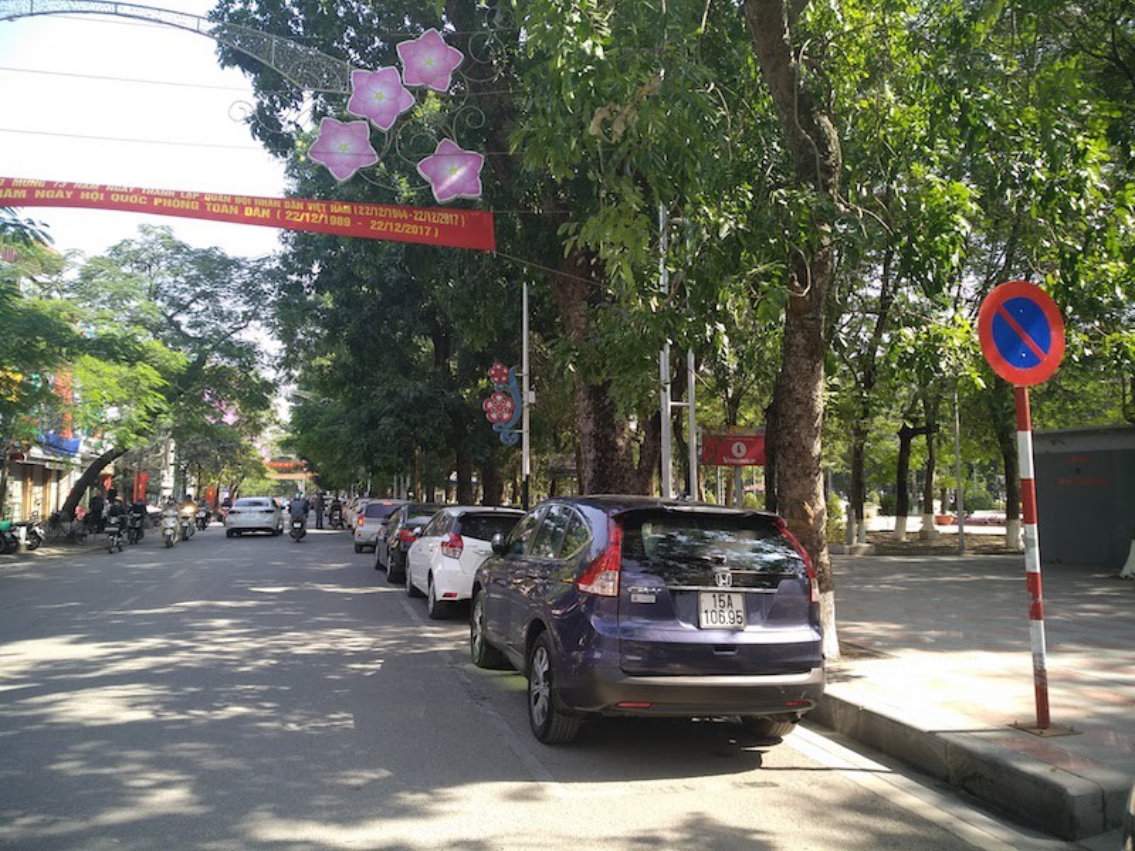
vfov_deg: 61.1
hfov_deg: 76.4
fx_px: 721
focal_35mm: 22
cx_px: 568
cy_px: 426
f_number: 2.2
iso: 100
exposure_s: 1/180
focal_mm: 3.81
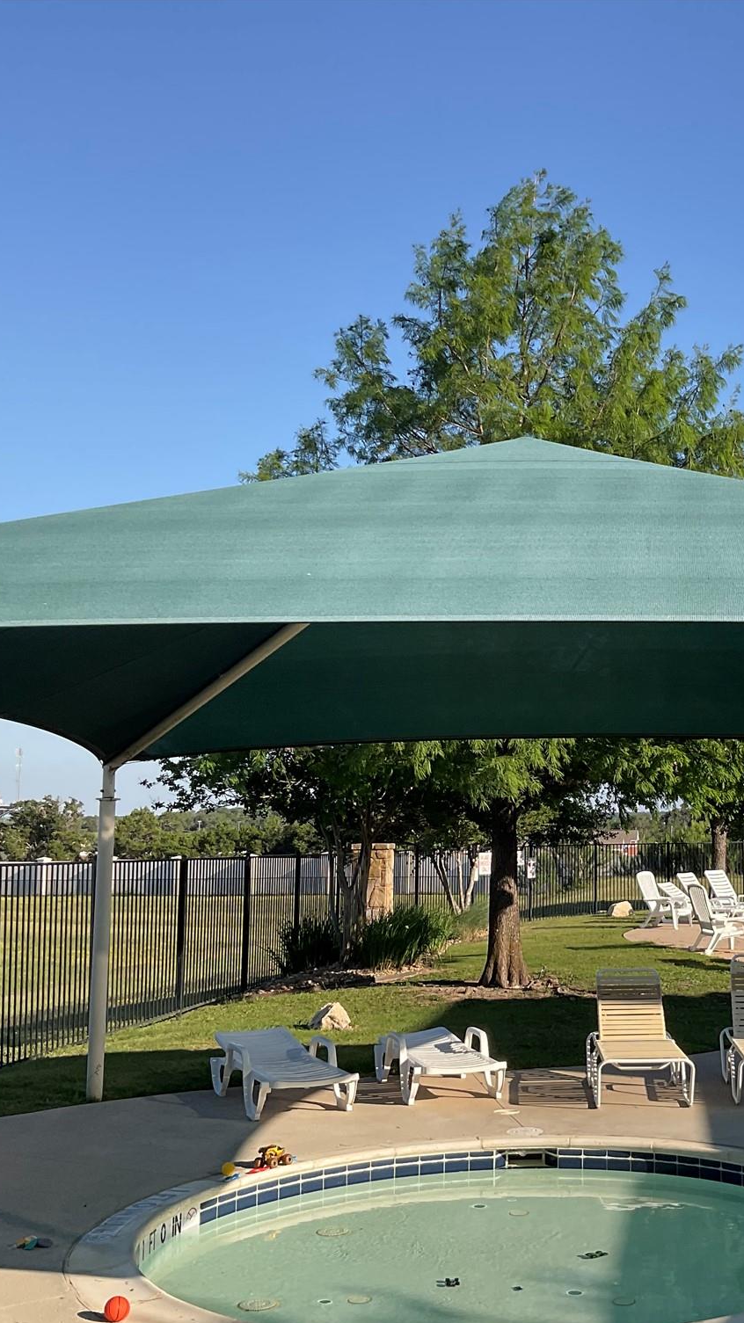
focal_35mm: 43
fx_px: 1509
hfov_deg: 26.8
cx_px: 663
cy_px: 673
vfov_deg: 47.4
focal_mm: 3
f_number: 1.8
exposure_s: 1/1412
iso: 16
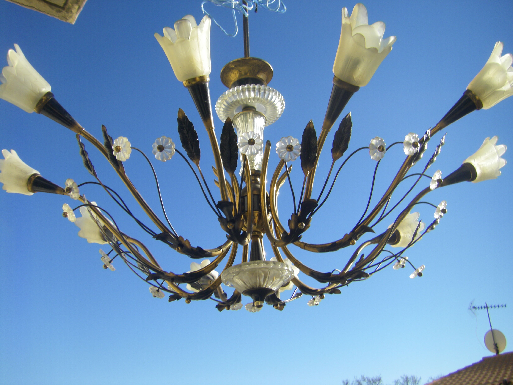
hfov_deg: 49.0
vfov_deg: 37.7
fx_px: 563
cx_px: 256
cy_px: 192
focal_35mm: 38
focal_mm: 6.3
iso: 64
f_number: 7
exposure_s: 1/160
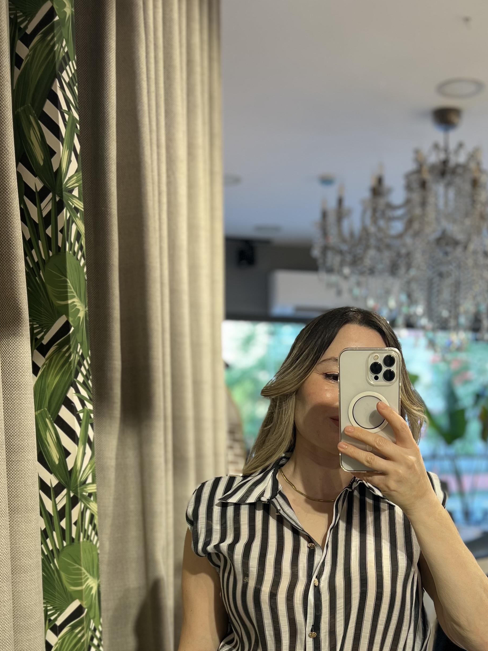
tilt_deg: -15.4
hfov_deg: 33.1
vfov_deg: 41.6
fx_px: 808
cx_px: 346
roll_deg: +0.9
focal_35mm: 43
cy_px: 537
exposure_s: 1/100
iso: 40
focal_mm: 5.7
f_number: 1.5
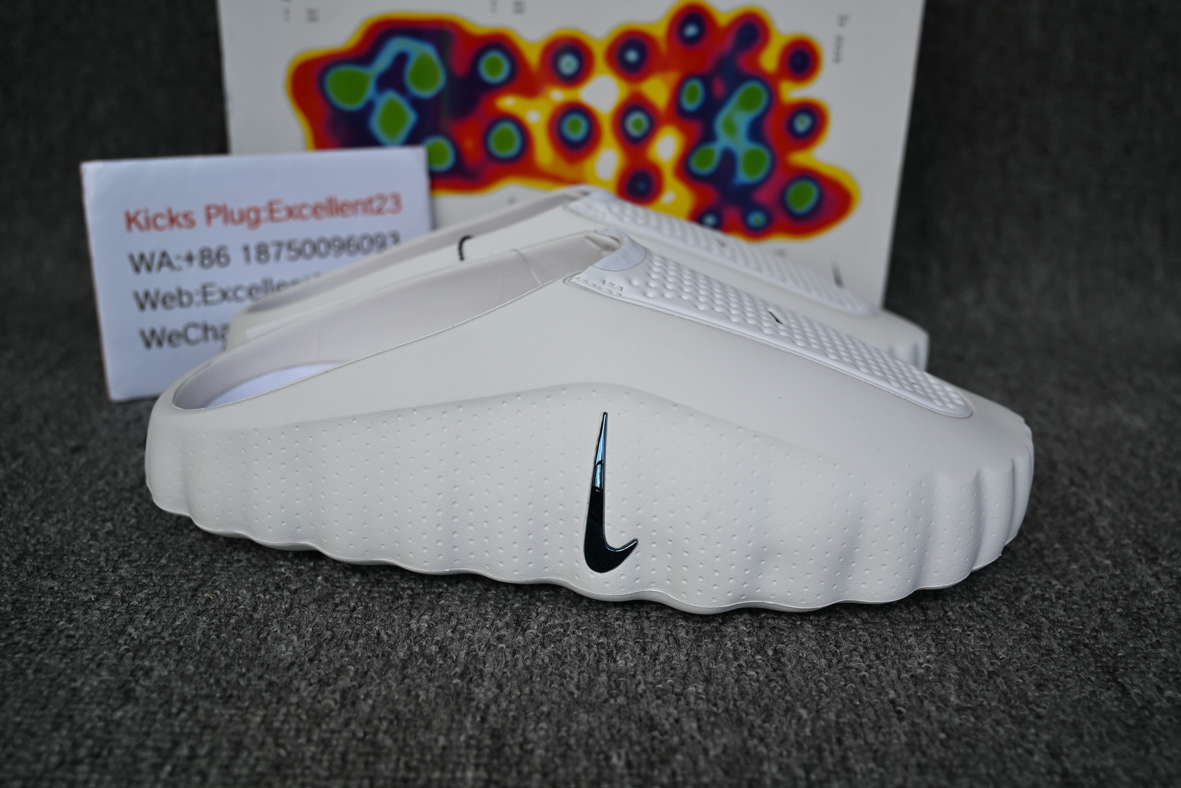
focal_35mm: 36
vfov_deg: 36.9
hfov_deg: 53.1
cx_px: 590
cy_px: 394
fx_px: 1181
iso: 140
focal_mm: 36
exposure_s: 1/125
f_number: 5.6
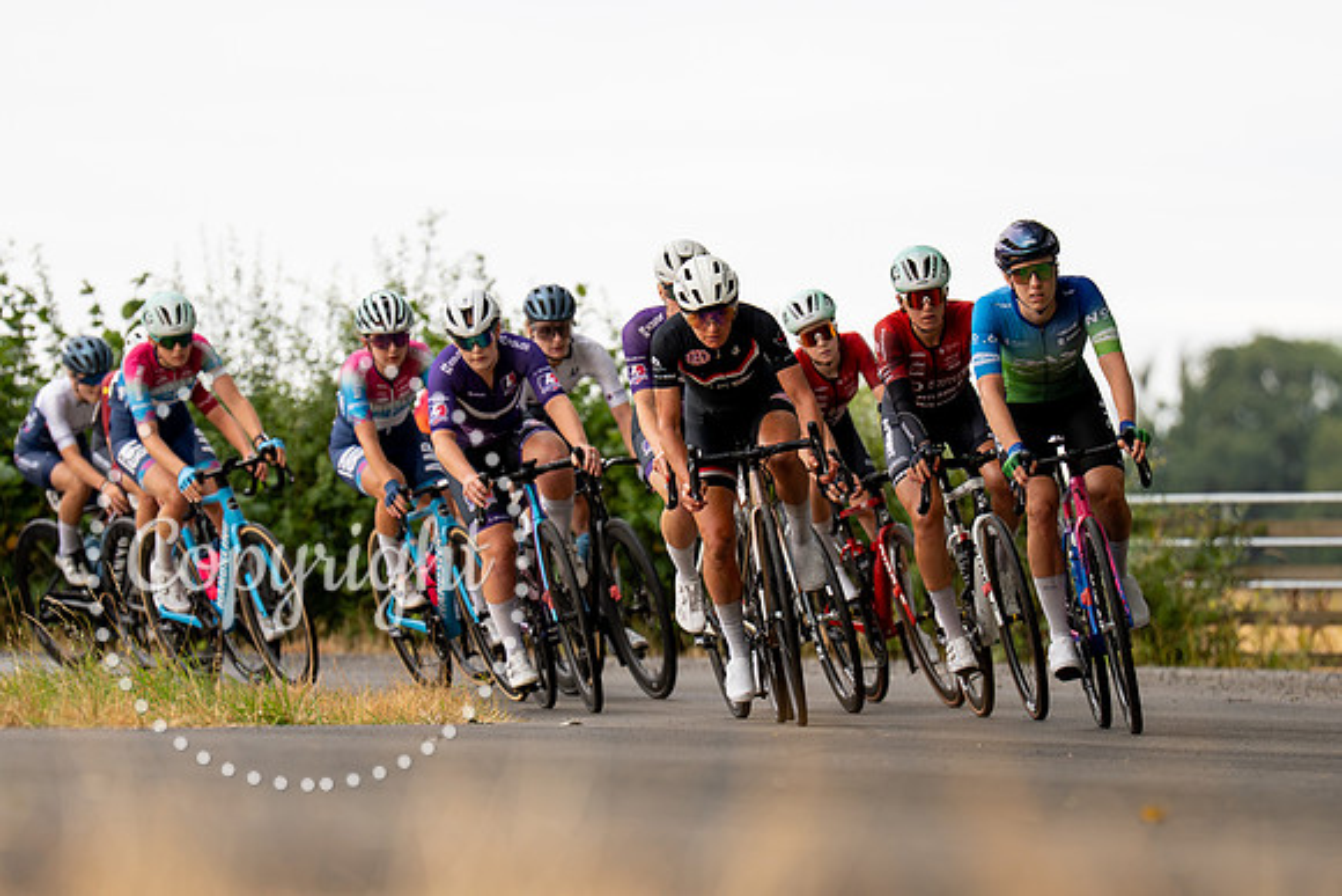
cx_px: 661
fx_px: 11529
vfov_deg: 4.4
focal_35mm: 309
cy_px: 543
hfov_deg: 6.7
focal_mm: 175
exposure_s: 1/1000
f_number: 2.8
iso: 400
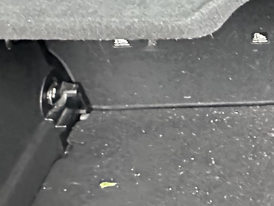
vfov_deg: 18.9
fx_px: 538
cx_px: 310
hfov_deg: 26.1
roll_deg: -4.4
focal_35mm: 68
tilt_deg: -21.3
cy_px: -105
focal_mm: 2.22
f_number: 2.2
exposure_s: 1/30
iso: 1600
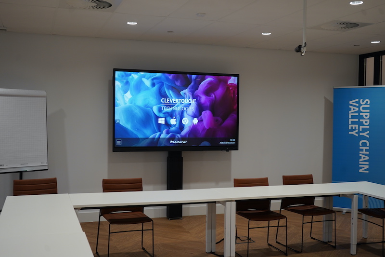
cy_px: 128
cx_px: 192
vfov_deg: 33.4
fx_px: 428
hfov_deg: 48.5
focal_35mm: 40
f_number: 4
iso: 640
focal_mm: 40
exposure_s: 1/160
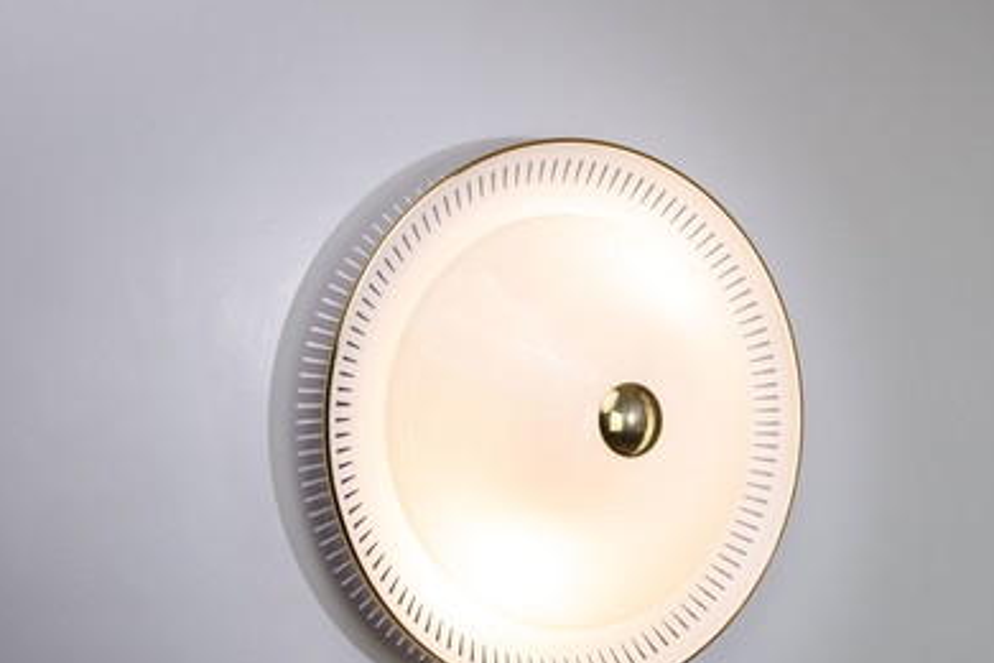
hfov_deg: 22.1
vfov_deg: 14.8
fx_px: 2540
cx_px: 563
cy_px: 428
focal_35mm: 92
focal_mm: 70
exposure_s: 1/6
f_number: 9
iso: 100
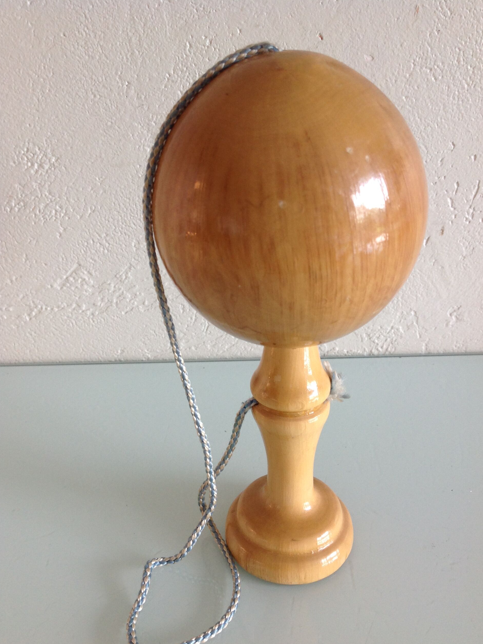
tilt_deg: -26.6
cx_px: 240
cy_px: 331
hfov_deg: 39.7
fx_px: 670
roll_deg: +2.7
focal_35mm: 36
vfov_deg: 51.3
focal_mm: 4.28
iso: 64
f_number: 2.4
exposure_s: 1/15
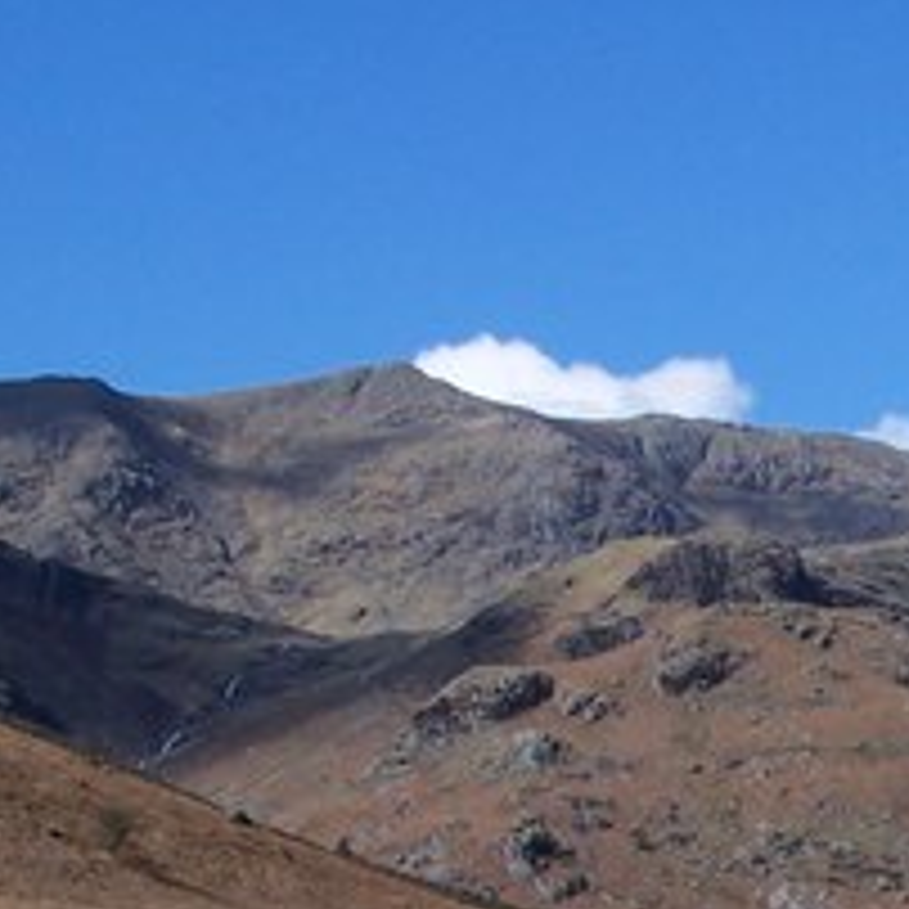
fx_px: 4248
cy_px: 999
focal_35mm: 143
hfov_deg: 11.8
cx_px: 1220
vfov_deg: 12.0
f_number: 5.6
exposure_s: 1/350
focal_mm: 8.5
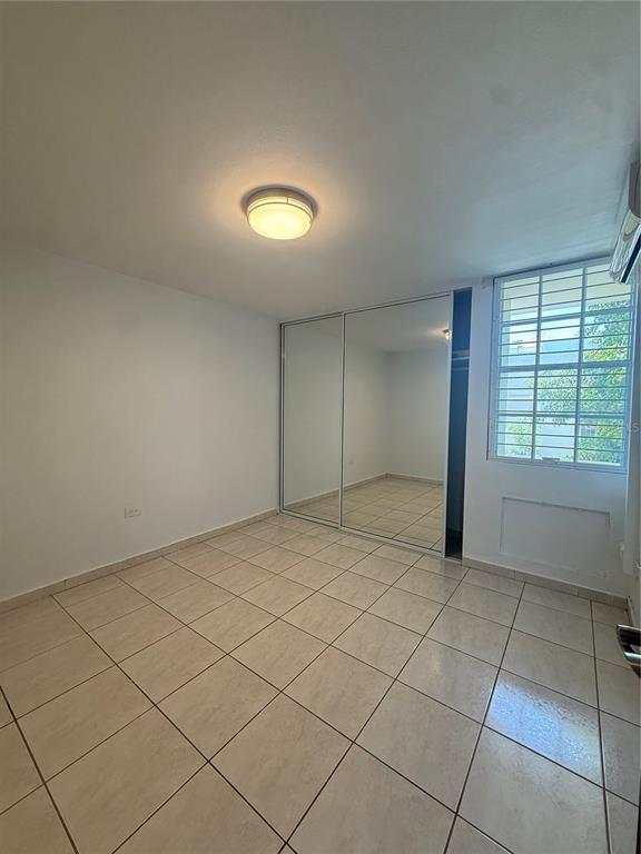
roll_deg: -0.7
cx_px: 320
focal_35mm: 14
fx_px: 346
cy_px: 427
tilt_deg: -1.0
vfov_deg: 102.1
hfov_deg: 85.7
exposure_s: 1/120
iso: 200
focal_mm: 2.22
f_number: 2.2
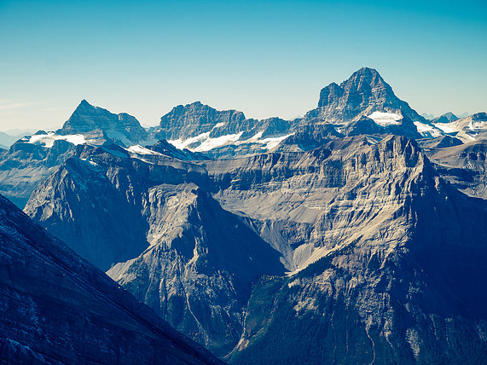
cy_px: 185
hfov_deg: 29.8
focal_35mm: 65
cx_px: 246
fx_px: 914
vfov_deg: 22.6
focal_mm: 32
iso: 200
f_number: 8
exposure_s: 1/400
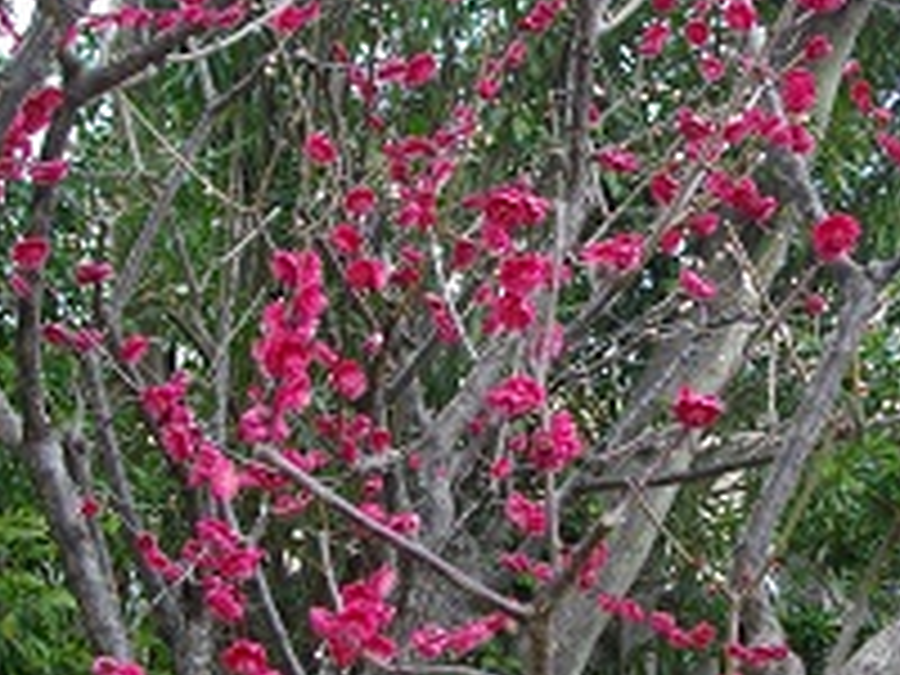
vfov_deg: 18.9
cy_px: 425
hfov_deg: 24.9
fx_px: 2028
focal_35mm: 78
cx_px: 590
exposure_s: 1/80
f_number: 3.2
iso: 200
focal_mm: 7.1
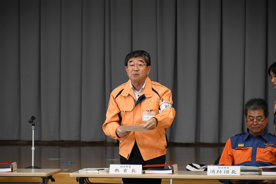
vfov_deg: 6.3
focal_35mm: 217
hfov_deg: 9.5
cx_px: 138
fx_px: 1664
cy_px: 92
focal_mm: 145
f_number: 6
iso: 2000
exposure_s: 1/100
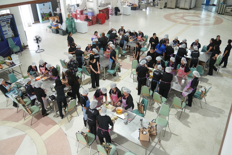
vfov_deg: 46.4
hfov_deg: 65.5
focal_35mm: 28
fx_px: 180
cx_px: 116
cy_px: 78
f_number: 3.2
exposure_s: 1/200
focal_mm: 28
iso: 2000
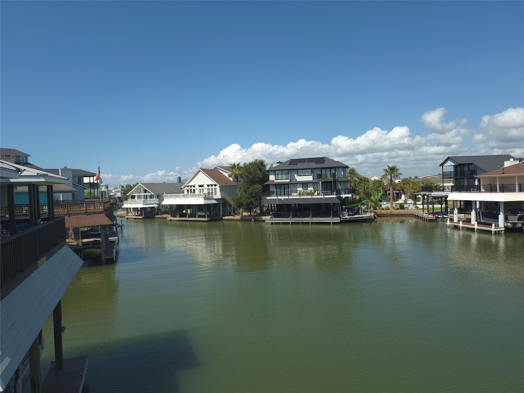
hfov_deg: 73.9
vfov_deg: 58.9
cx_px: 262
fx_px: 348
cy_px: 196
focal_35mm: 23
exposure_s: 1/2680
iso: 50
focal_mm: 5.4
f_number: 1.8
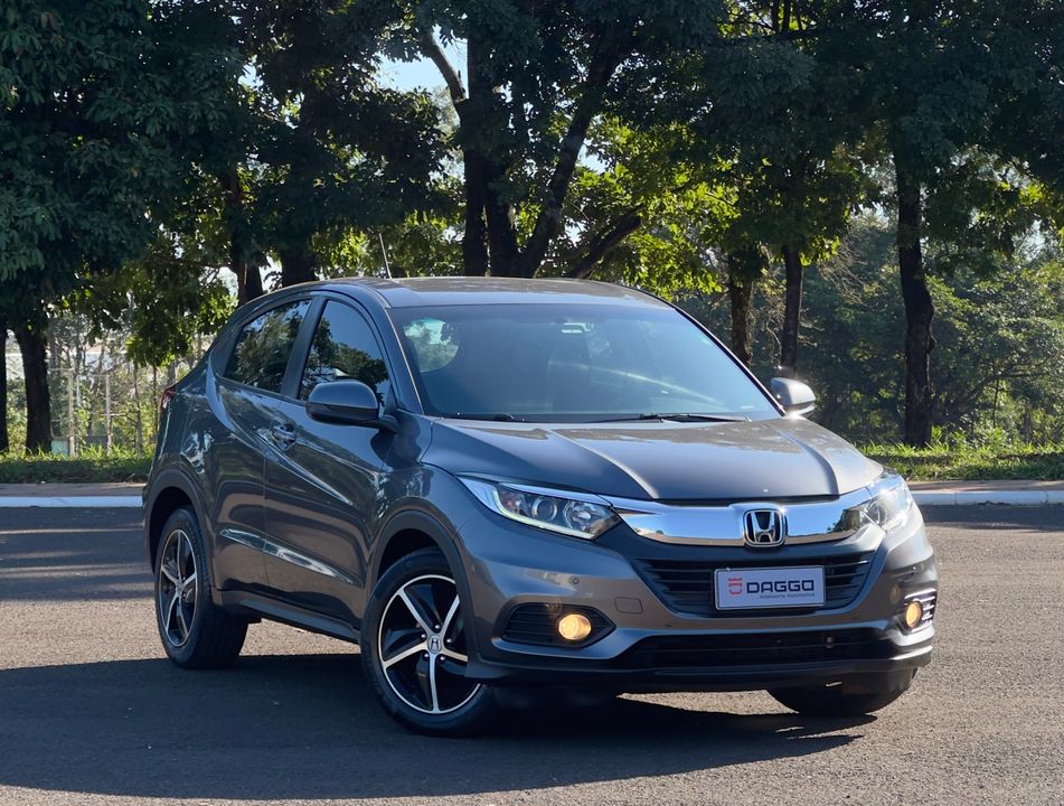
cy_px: 403
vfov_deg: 19.3
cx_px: 532
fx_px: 2375
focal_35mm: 77
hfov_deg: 25.3
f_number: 2.8
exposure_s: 1/223
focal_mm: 9
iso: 25
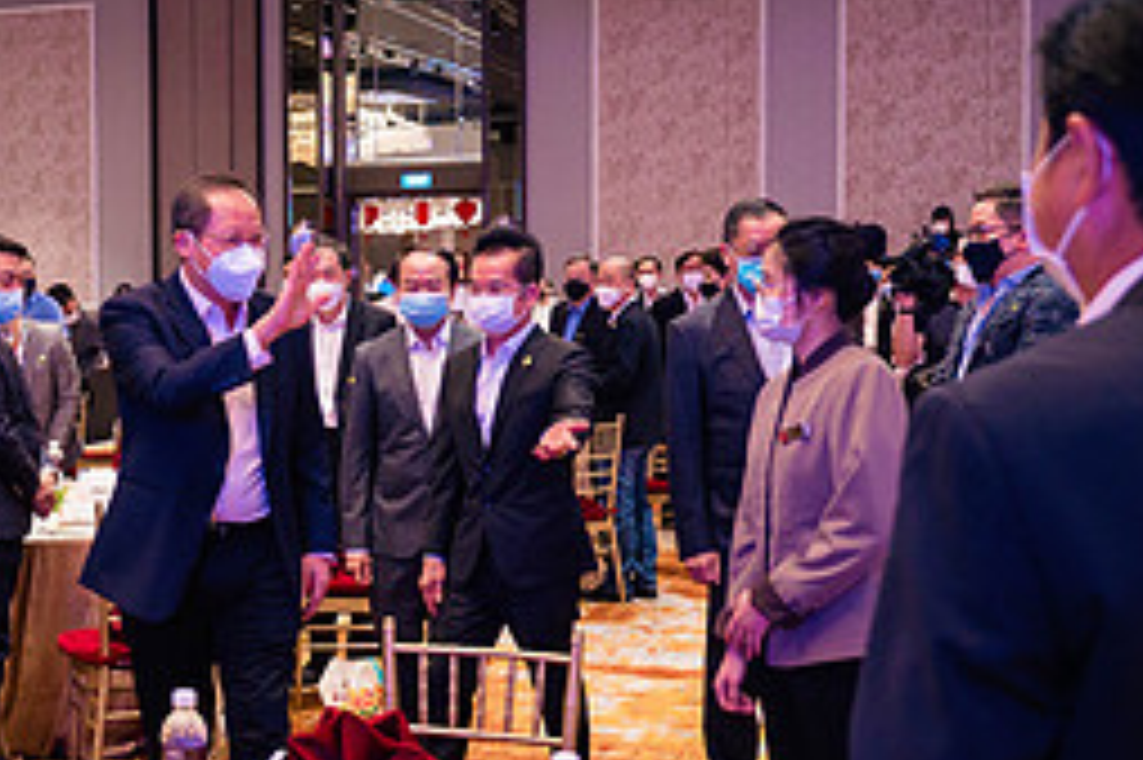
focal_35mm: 57
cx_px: 256
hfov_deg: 34.2
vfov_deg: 23.7
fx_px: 1809
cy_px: 384
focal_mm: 12
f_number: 1.7
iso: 800
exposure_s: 1/125
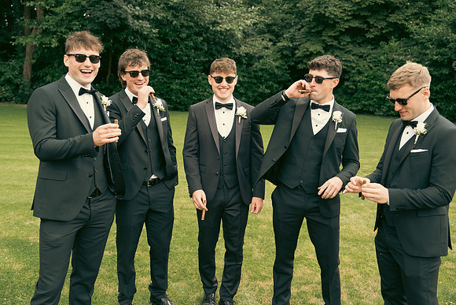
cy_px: 152
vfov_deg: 38.9
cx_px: 228
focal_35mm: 34
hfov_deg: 55.8
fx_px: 431
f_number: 3.5
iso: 200
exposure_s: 1/320
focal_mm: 34
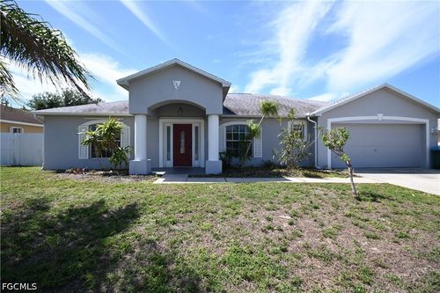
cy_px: 146
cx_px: 220
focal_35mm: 15
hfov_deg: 100.4
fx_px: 183
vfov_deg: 77.3
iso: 100
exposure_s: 1/400
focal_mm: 10
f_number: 5
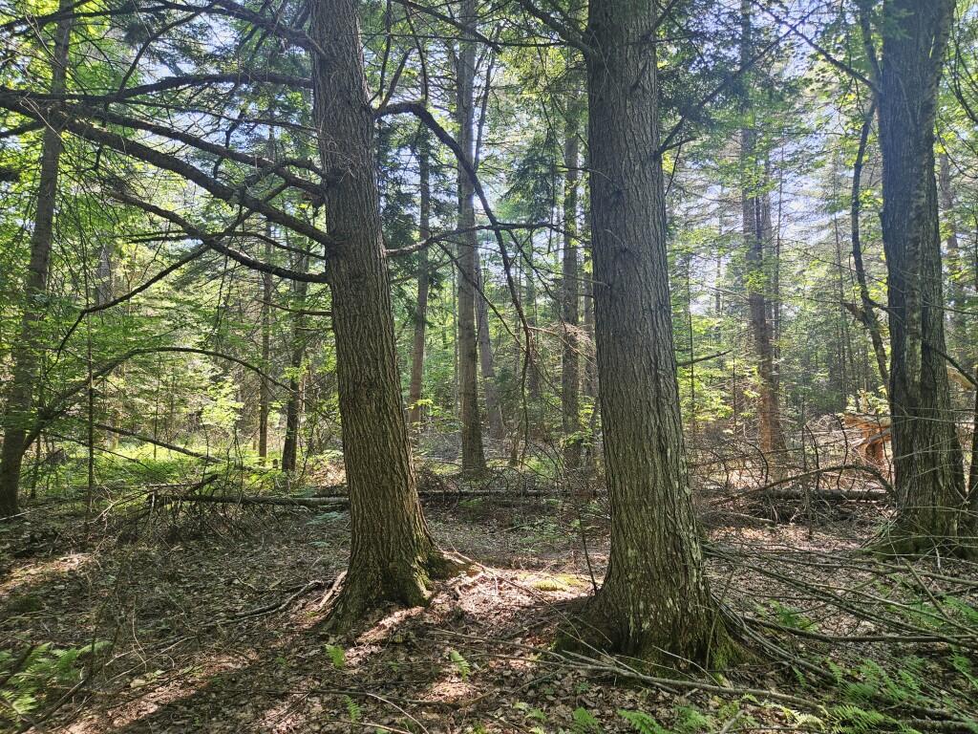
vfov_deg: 58.9
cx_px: 489
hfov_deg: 73.9
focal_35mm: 23
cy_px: 367
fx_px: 650
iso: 80
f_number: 1.8
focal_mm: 5.4
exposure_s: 1/180
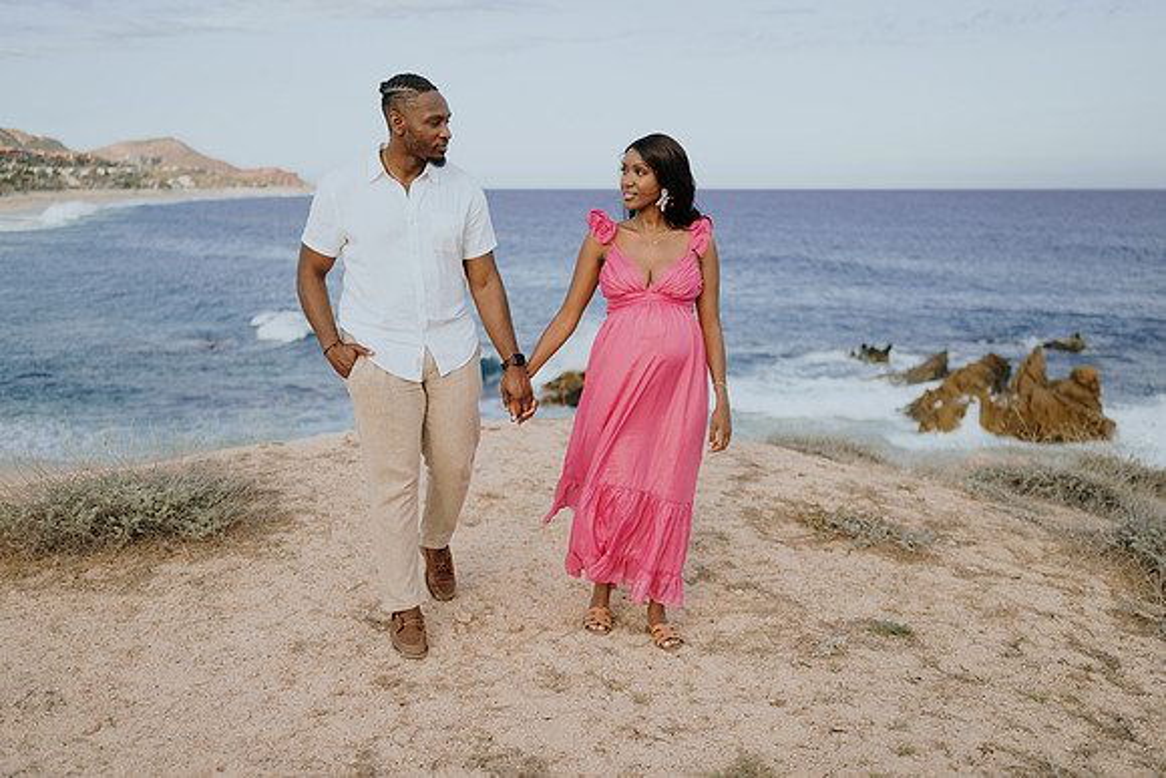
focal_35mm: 35
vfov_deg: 37.6
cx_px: 583
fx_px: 1142
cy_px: 389
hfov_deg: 54.1
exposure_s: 1/800
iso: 50
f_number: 1.8
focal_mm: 35
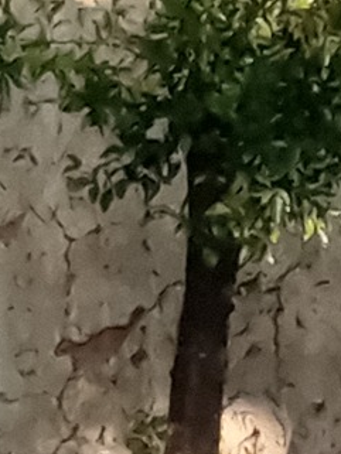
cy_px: 645
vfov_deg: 2.2
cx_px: 608
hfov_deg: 1.7
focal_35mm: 897
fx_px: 11774
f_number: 1.7
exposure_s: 1/159
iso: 52
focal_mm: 5.24
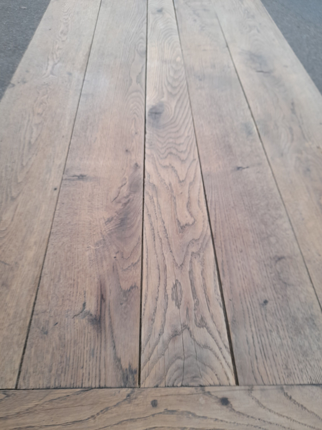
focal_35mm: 25
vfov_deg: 69.4
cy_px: 215
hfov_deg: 54.9
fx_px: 310
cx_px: 161
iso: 50
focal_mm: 4.6
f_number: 2
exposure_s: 1/50
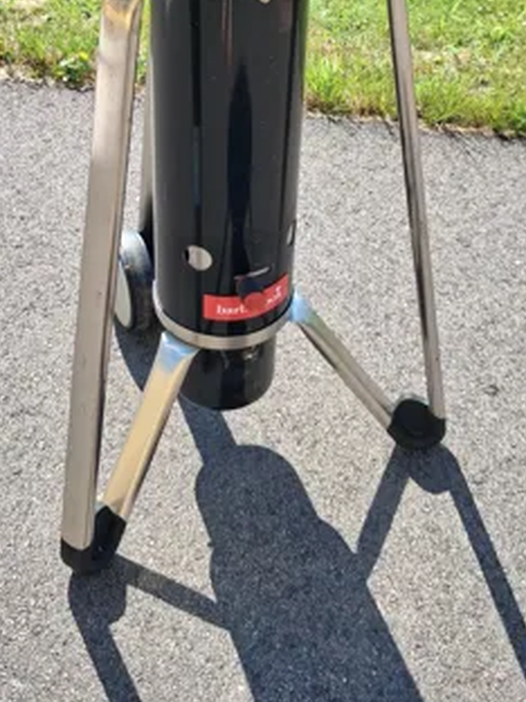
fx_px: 1054
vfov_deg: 35.3
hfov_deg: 28.0
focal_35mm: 52
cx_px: 218
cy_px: 110
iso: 25
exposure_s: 1/250
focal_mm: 4
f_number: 1.8
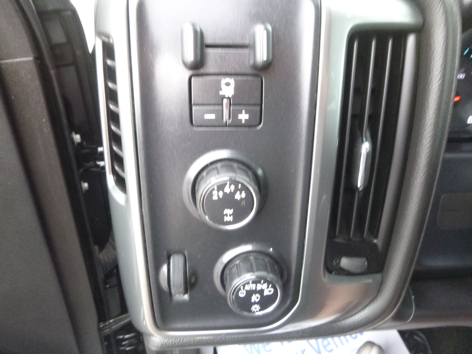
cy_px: 177
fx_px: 341
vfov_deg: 54.9
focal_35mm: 25
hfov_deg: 69.4
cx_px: 236
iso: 800
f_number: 3.9
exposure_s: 1/15
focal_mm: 4.5
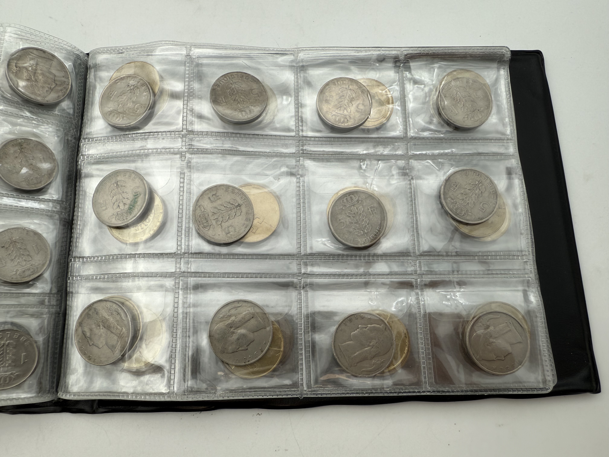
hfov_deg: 71.6
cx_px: 304
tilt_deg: -75.5
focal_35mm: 24
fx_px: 422
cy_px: 228
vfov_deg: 56.8
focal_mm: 2.22
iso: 40
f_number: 2.2
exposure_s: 1/256
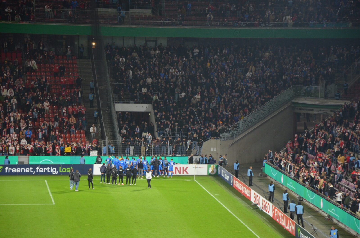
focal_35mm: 158
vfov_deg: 8.7
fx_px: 1572
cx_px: 180
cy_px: 119
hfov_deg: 13.1
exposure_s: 1/125
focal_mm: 105
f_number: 5.6
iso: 1250
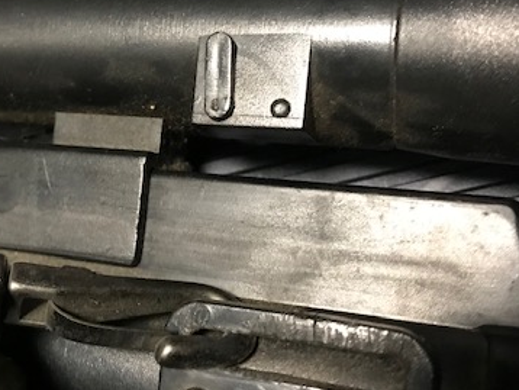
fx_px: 750
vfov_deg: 29.0
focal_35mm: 50
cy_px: 141
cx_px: 119
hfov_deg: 37.1
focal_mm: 3.99
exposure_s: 1/6
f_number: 1.8
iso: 80
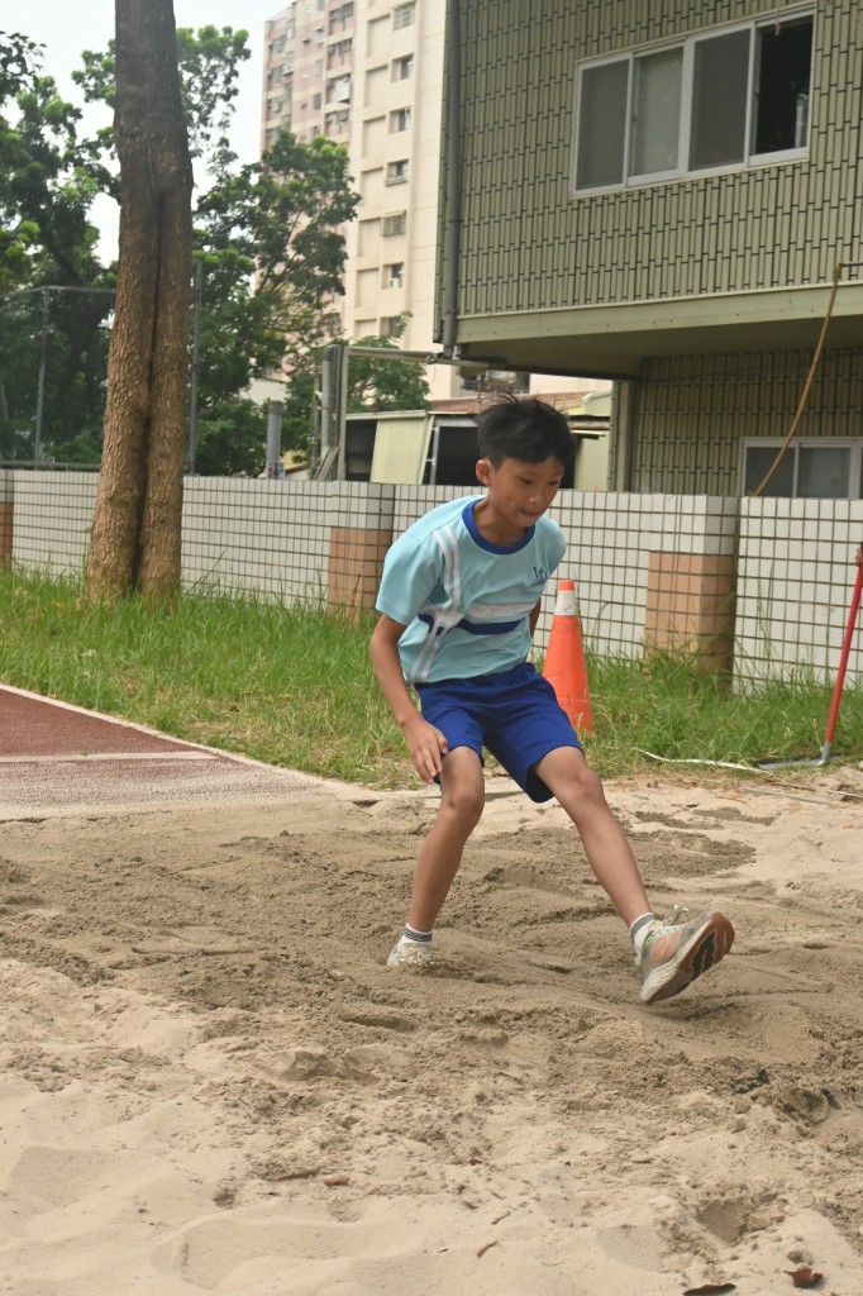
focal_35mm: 54
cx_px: 432
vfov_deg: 36.9
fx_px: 1943
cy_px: 648
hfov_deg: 25.0
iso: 1100
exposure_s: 1/2500
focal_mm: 36
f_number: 5.3
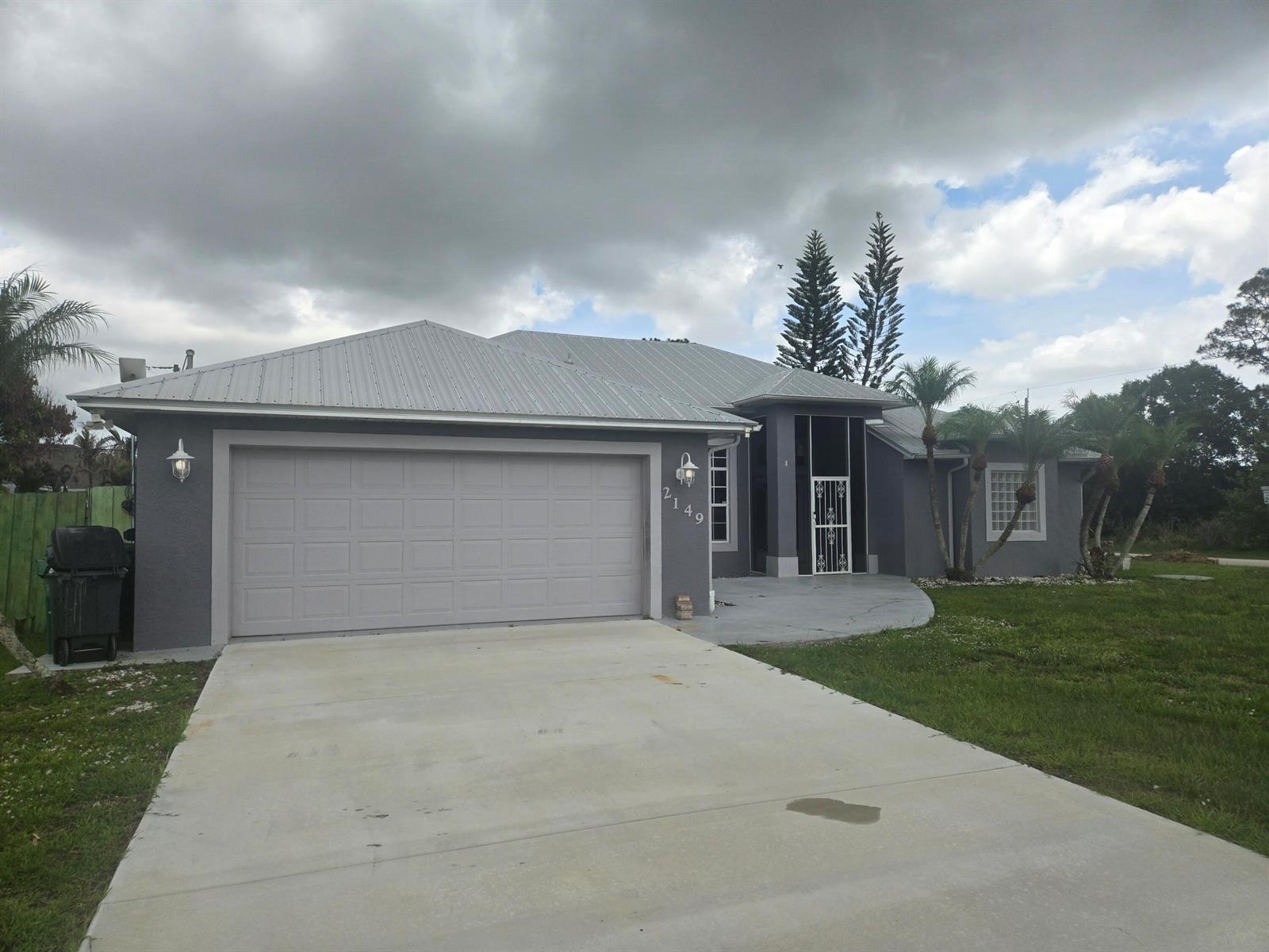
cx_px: 634
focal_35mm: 23
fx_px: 843
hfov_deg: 73.9
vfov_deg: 58.9
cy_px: 476
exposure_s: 1/1737
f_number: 1.8
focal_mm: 5.4
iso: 25
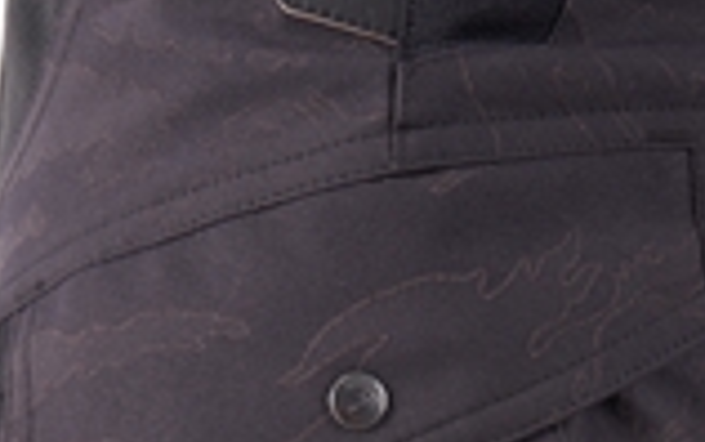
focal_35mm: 124
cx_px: 495
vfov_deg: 10.0
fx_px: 2384
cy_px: 799
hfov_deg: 16.8
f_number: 9
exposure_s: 1/80
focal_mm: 32
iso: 160
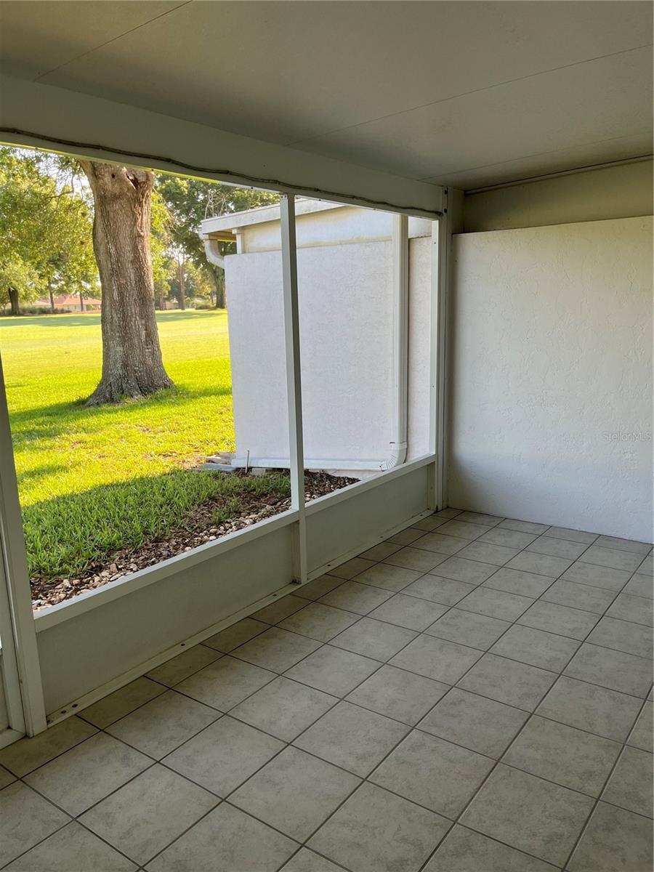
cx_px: 327
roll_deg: +1.7
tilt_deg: -11.5
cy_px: 436
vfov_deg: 67.3
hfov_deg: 53.1
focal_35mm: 26
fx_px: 655
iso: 32
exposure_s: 1/127
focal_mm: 5.1
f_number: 1.6
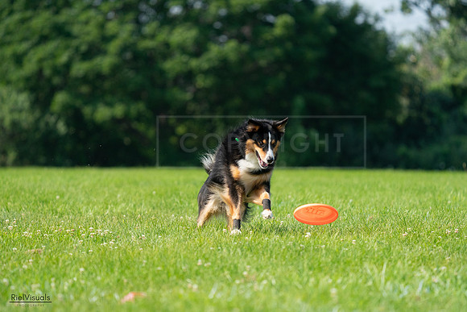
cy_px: 156
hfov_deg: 6.2
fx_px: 4308
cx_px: 234
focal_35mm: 332
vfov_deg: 4.1
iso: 2000
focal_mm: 332
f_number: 6.3
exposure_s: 1/4000
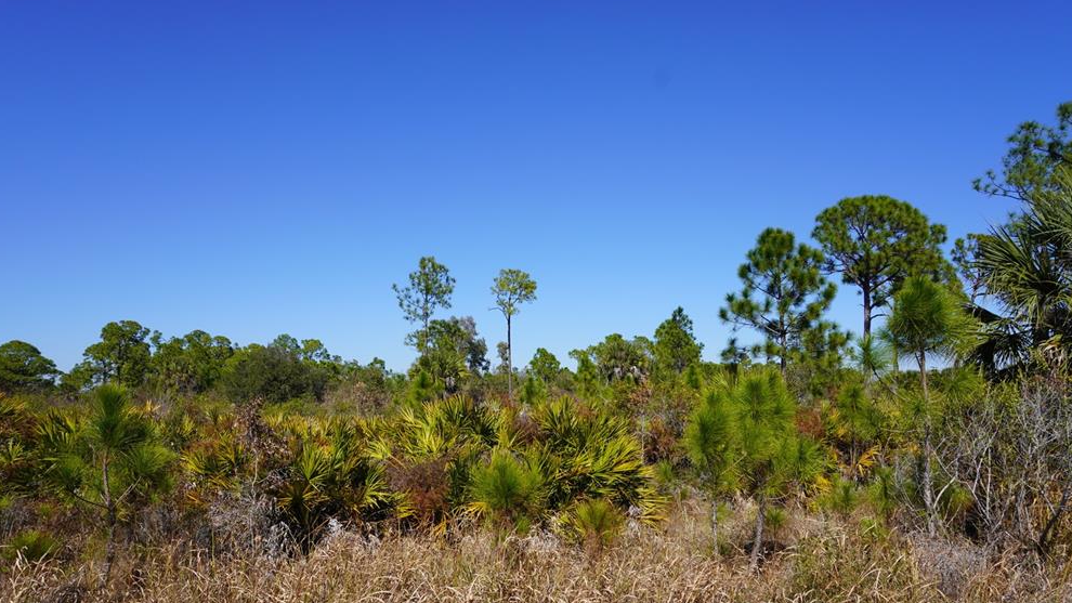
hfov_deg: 71.9
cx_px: 526
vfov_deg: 44.2
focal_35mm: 26
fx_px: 739
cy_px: 352
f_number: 10
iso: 100
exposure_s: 1/200
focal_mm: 16
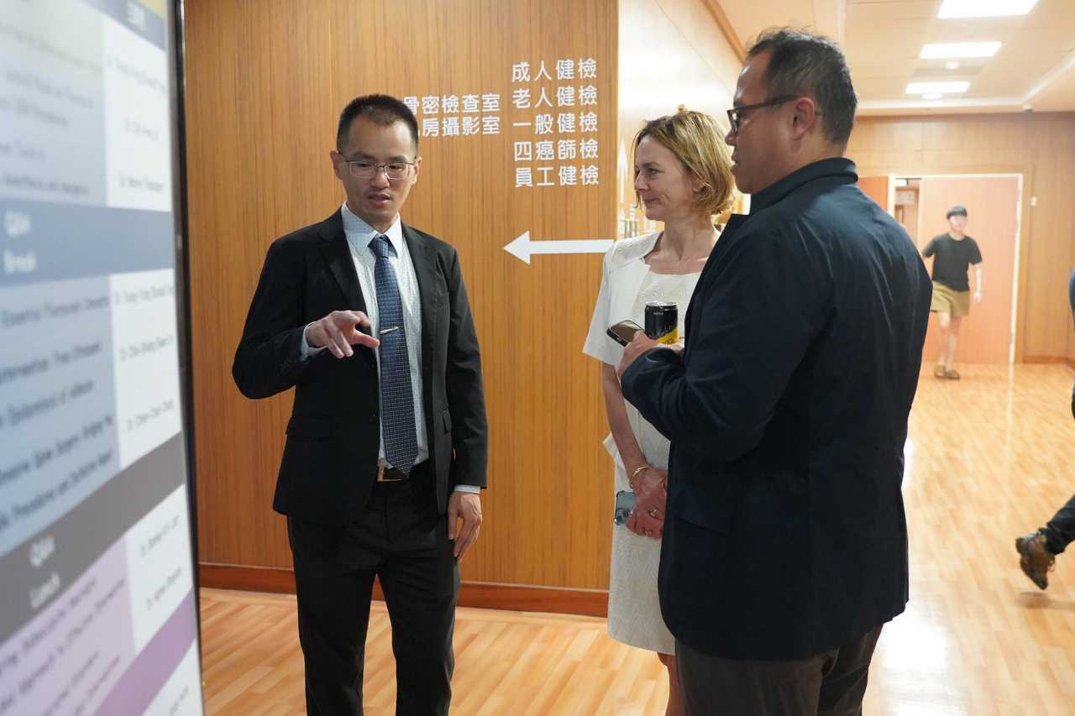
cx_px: 538
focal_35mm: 34
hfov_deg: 55.8
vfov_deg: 38.9
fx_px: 1015
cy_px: 358
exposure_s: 1/160
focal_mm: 34
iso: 10000
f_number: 4
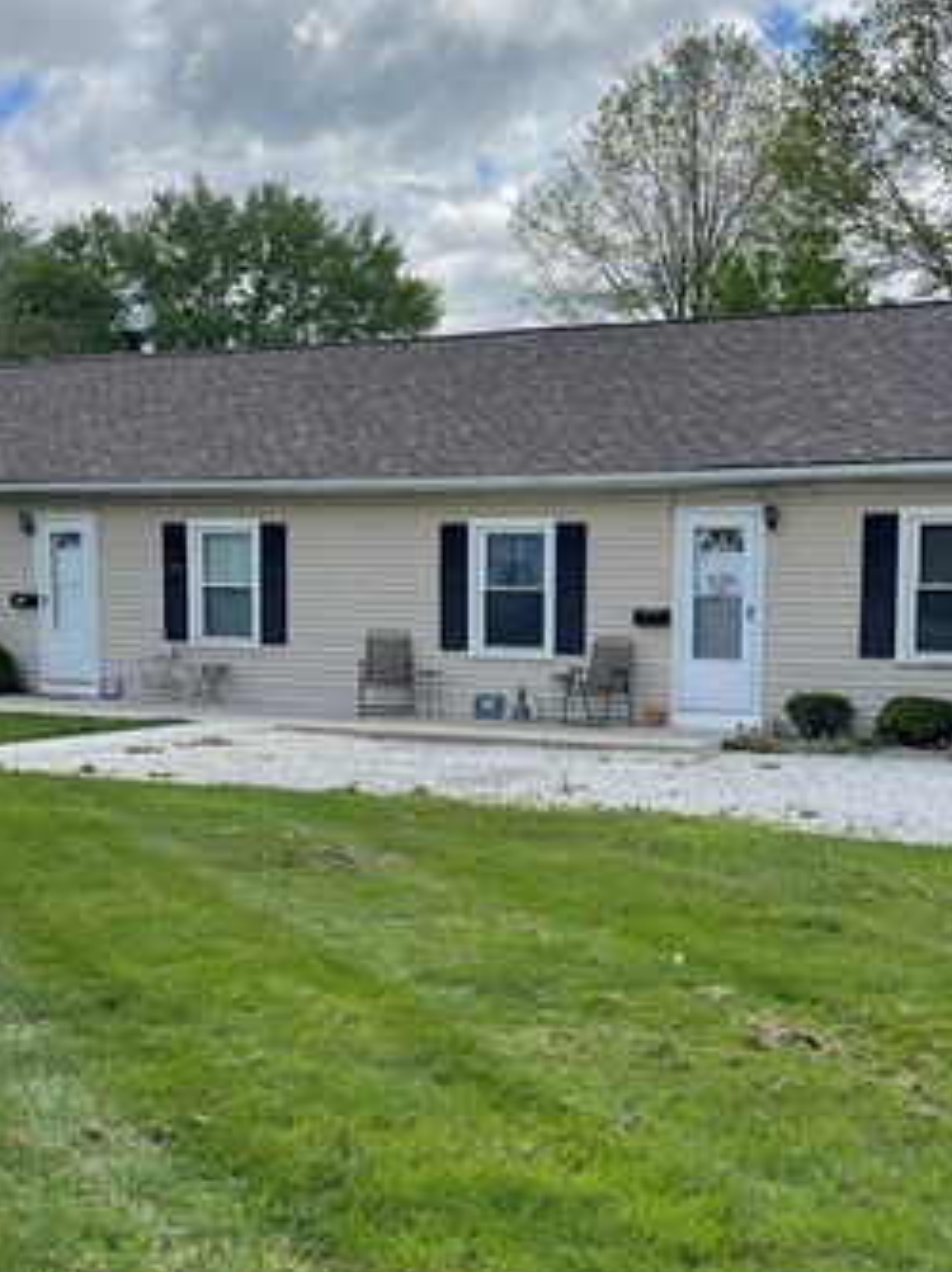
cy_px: 771
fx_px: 1836
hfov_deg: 29.1
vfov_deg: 38.0
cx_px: 514
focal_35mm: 50
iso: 32
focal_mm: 5.1
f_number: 1.6
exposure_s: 1/2717
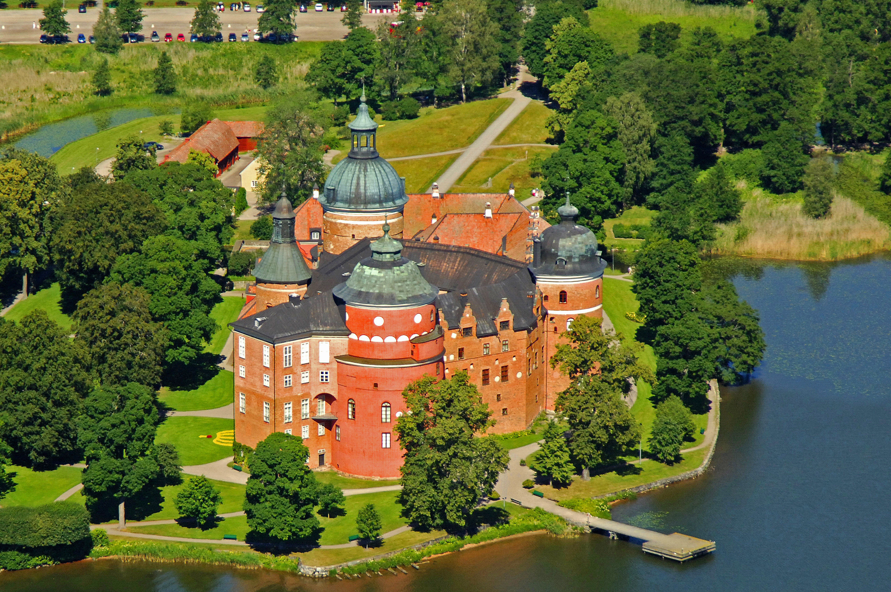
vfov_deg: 6.3
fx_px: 5414
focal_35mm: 219
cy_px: 367
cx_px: 297
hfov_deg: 9.4
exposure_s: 1/1000
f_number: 7.1
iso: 400
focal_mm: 100
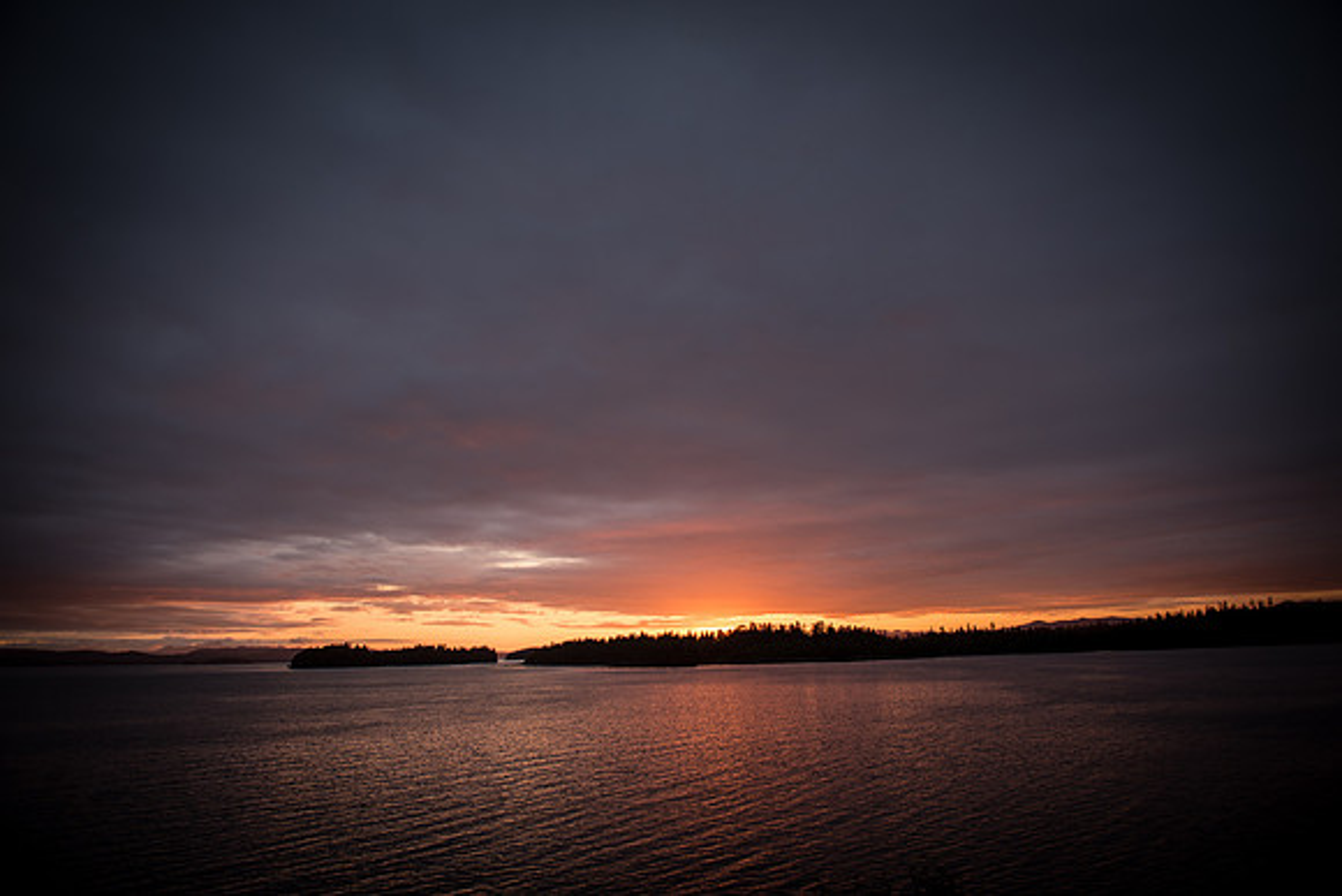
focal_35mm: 24
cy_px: 448
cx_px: 671
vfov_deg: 53.2
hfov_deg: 73.7
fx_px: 895
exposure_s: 1/250
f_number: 2.8
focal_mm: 24
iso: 100
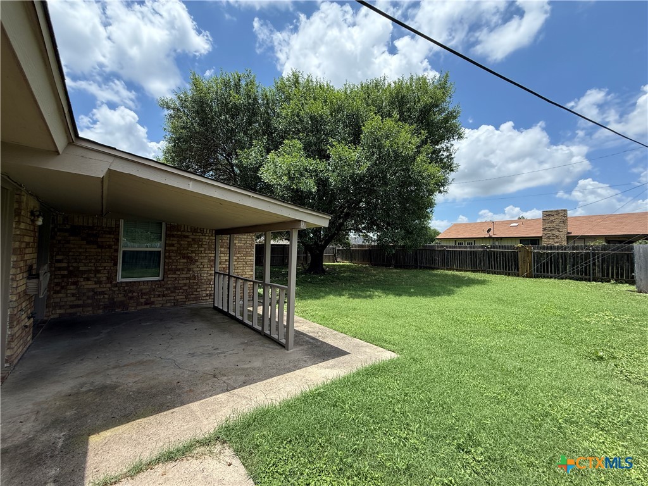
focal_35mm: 14
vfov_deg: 85.7
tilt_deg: +2.3
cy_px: 243
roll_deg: -1.2
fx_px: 262
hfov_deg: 102.1
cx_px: 324
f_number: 2.2
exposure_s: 1/1105
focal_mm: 2.22
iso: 64
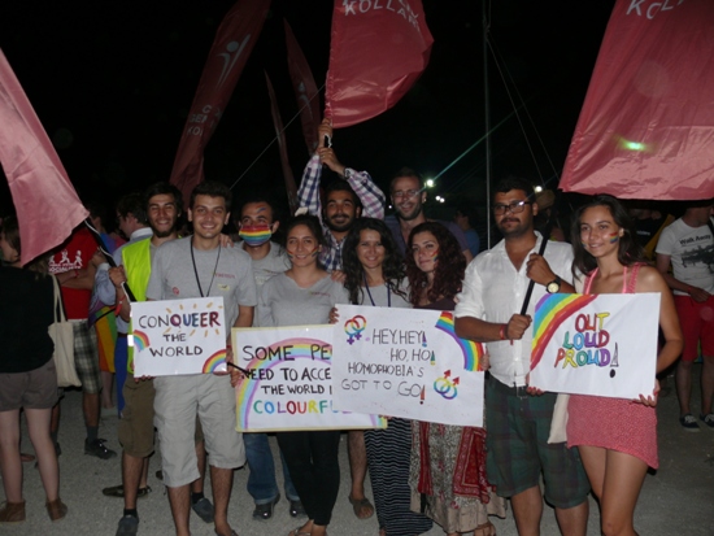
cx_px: 357
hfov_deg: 52.6
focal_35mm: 35
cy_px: 268
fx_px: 722
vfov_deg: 40.7
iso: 100
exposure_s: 1/30
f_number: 2.8
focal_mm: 7.4
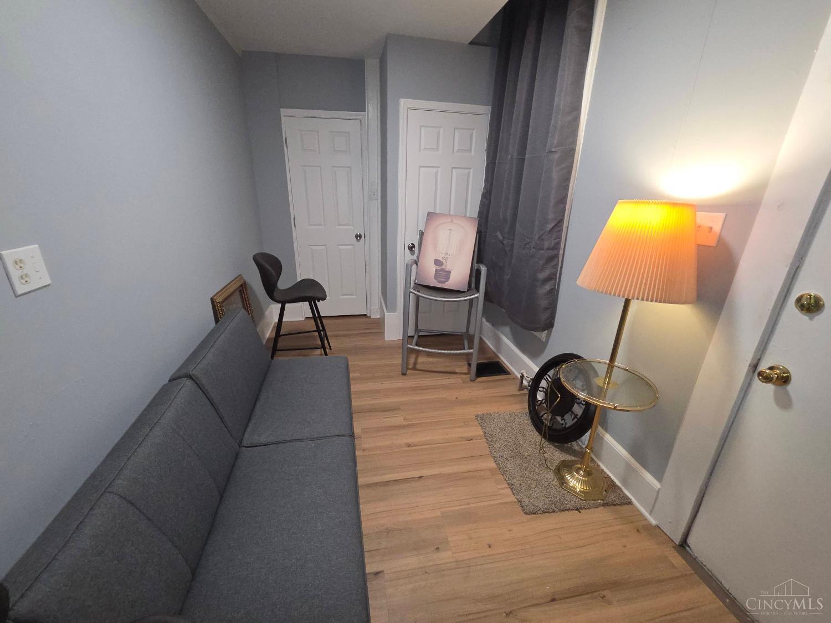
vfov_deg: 89.9
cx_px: 416
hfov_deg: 106.2
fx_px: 312
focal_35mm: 13
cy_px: 312
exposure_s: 1/60
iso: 320
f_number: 2.2
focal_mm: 2.2
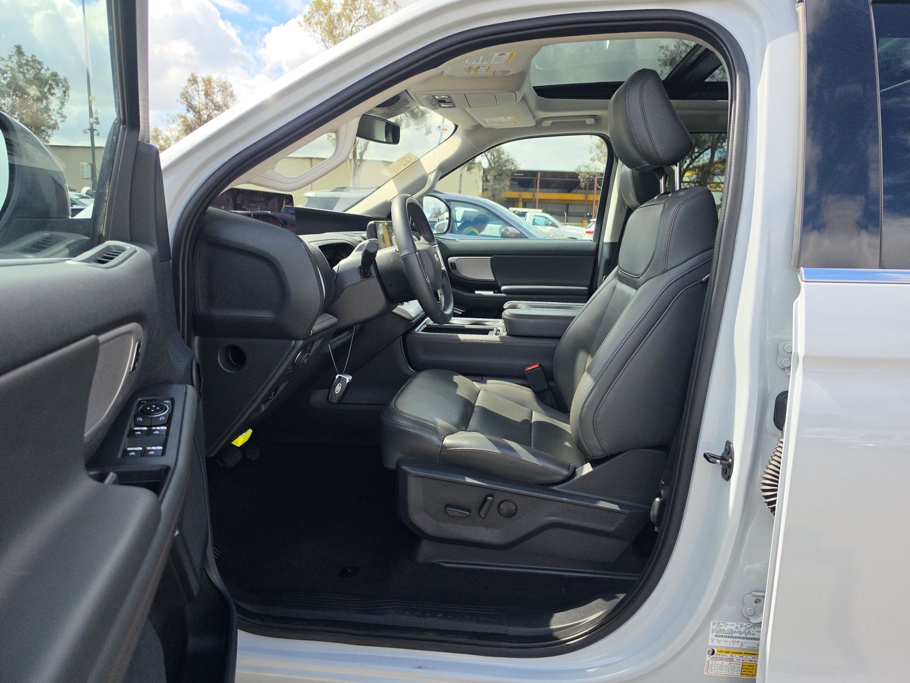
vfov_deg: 58.9
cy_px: 342
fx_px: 605
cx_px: 455
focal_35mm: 23
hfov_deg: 73.9
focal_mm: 6.5
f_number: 1.4
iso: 64
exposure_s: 1/4235
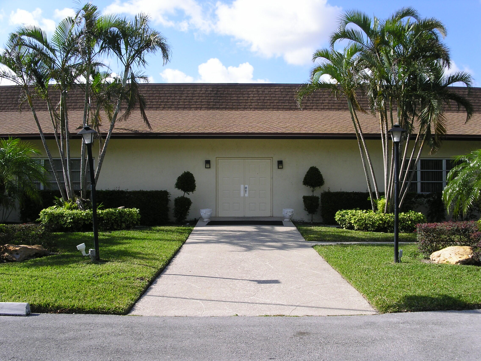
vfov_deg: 37.7
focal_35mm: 38
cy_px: 180
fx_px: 528
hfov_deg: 49.0
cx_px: 240
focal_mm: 7.8
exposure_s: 1/350
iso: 100
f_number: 5.6
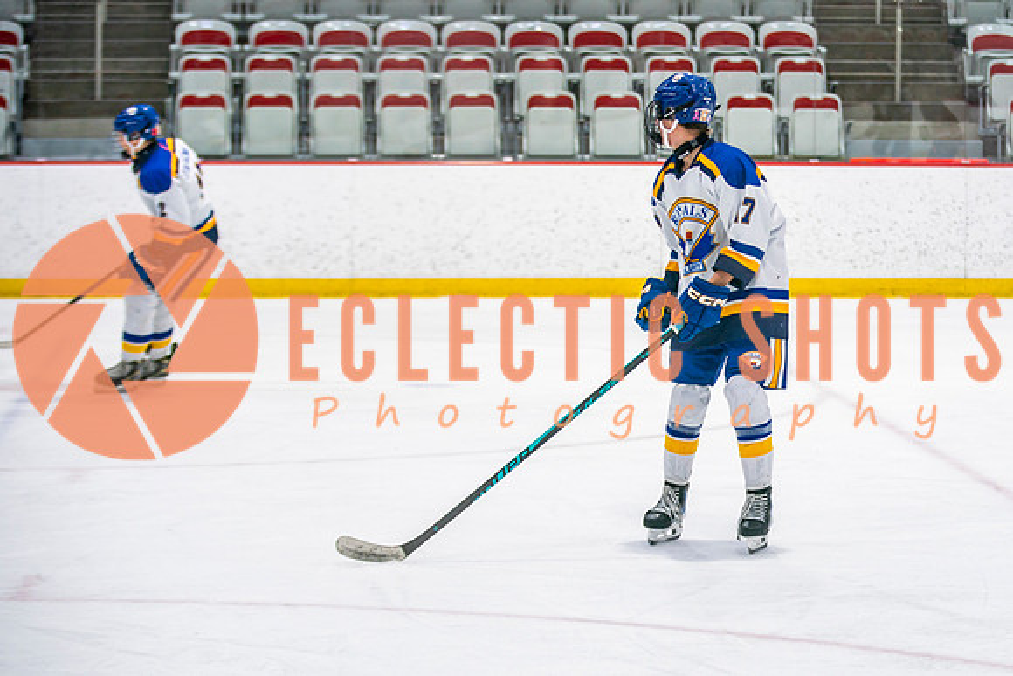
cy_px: 338
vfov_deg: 10.2
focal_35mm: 134
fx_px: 3769
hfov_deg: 15.3
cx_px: 719
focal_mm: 90
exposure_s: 1/640
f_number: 2.8
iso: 320
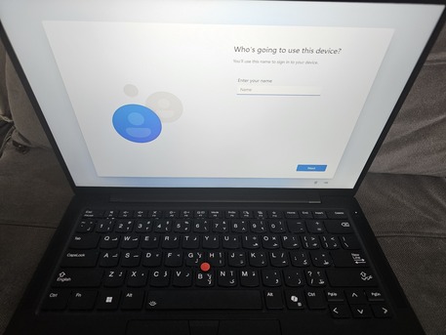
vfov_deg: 58.9
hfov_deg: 73.9
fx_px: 296
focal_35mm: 23
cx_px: 223
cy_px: 168
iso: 200
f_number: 1.7
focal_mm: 6.3
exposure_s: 1/120
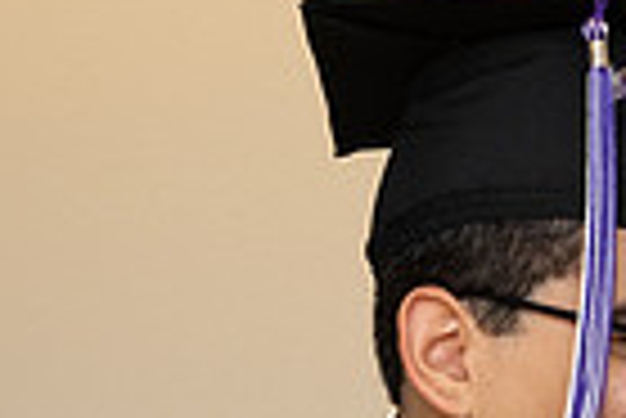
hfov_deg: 7.9
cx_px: 1264
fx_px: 4317
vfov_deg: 5.4
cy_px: 868
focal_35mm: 248
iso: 1000
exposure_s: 1/125
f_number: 5
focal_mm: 48
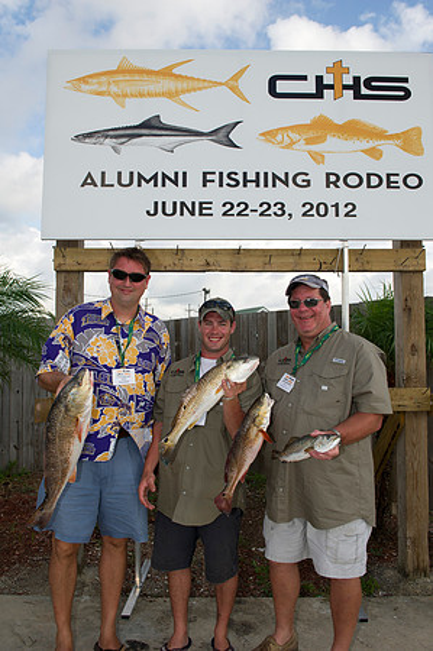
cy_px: 326
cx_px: 216
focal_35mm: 27
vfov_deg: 67.4
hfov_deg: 47.8
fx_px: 488
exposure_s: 1/250
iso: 200
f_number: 7.1
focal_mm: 27
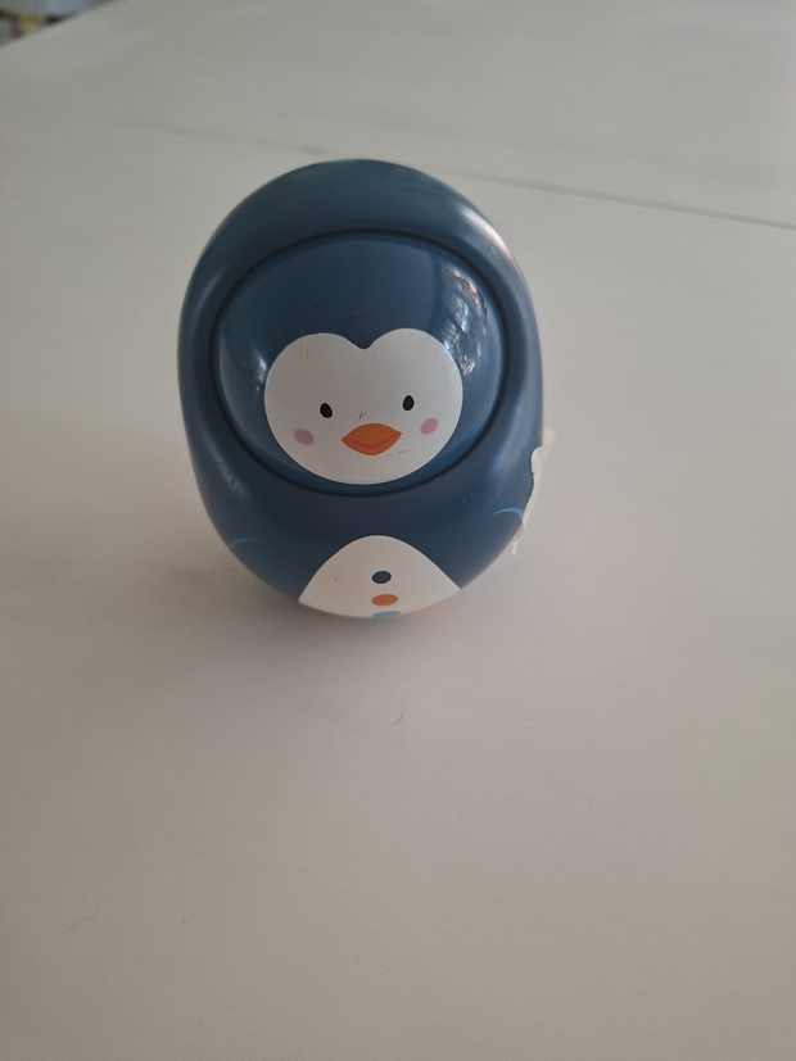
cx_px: 398
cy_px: 530
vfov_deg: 73.9
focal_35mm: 23
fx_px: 705
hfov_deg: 58.9
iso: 200
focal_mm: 5.54
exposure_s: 1/100
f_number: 1.8
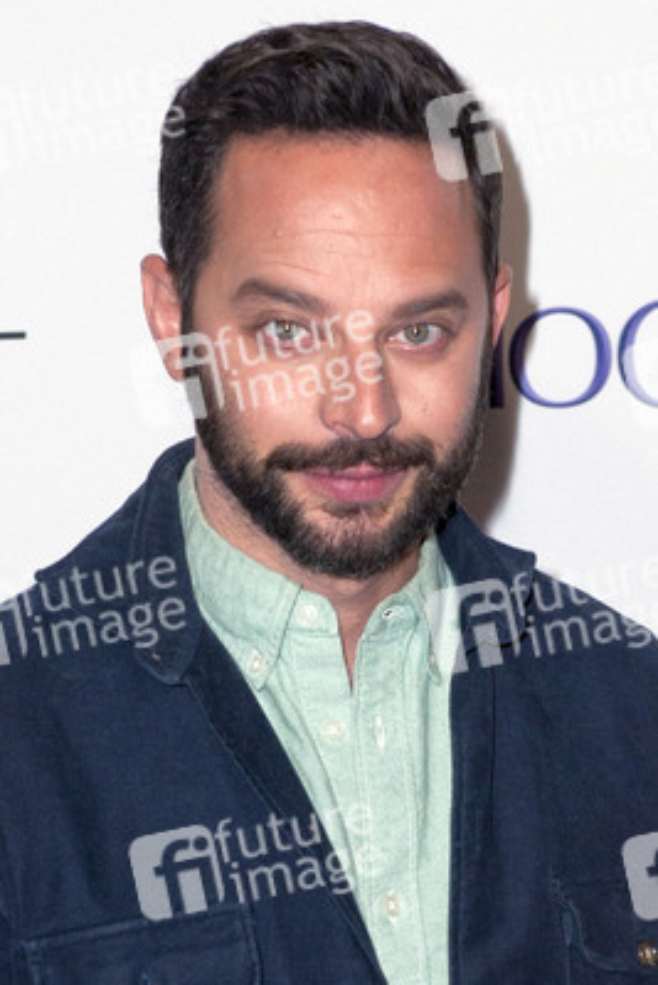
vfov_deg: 32.4
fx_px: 1698
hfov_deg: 21.9
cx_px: 329
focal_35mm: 62
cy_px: 492
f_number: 4
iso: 500
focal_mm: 62
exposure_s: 1/400
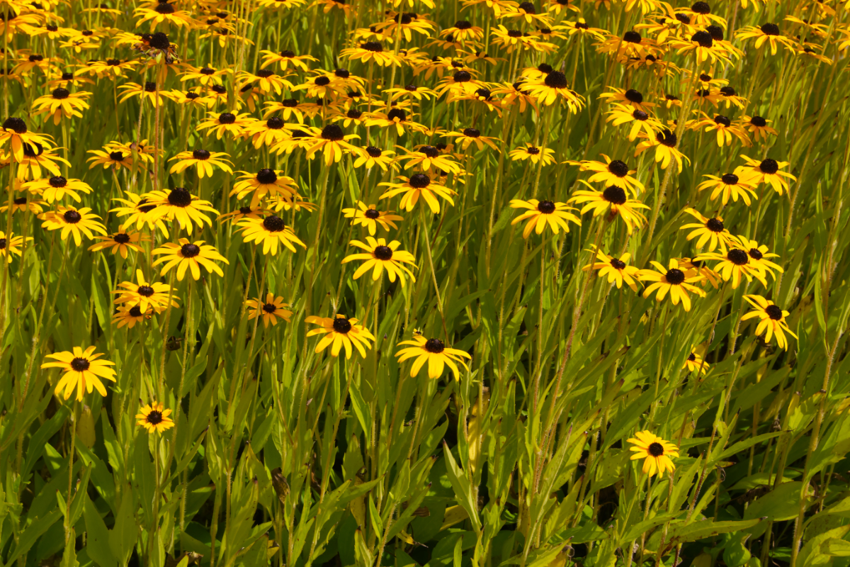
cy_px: 284
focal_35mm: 60
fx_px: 1417
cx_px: 425
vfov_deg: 22.6
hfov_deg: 33.4
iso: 320
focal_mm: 40
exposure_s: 1/640
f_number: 10
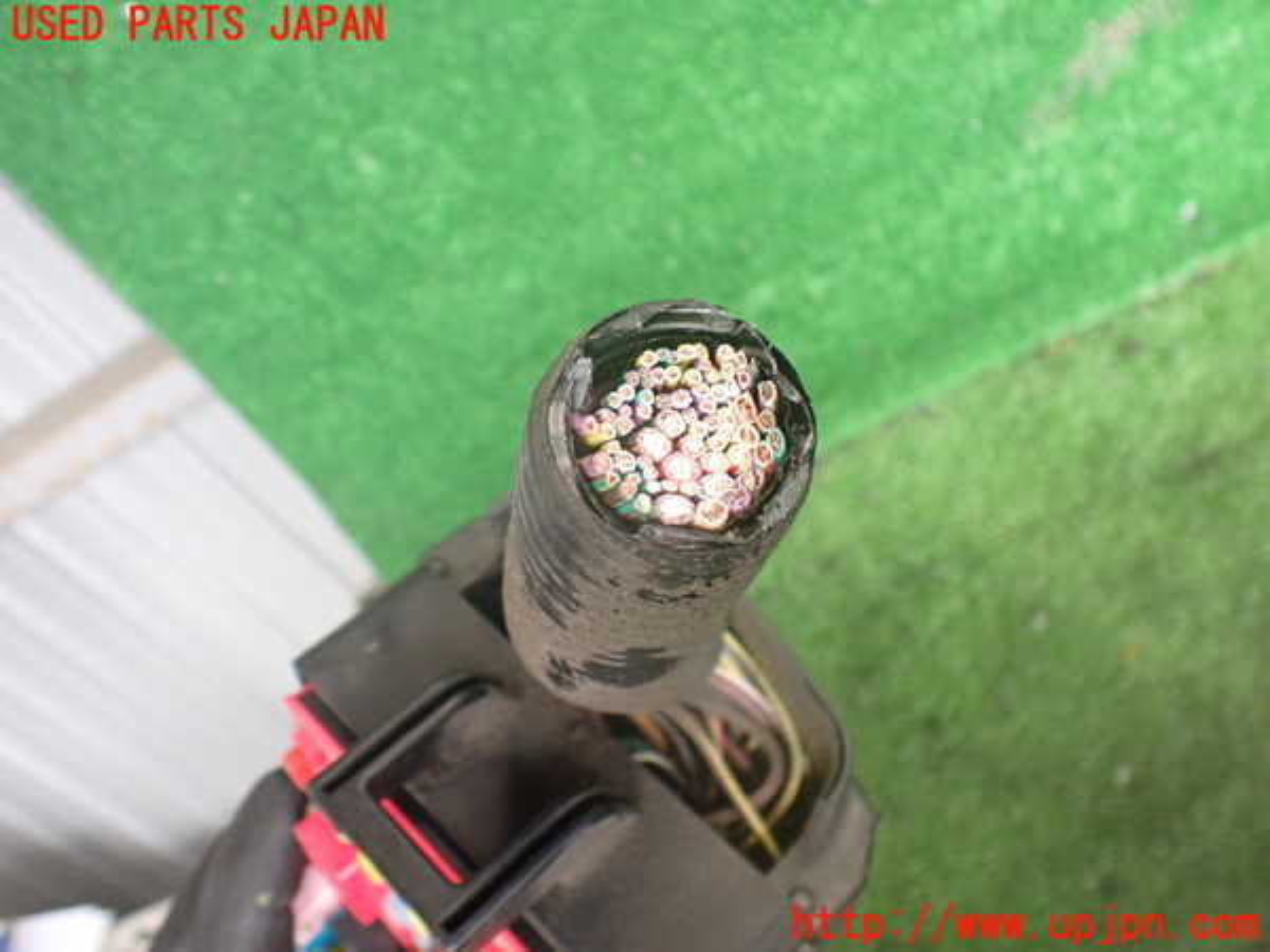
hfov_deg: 60.0
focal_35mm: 30
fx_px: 1101
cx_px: 635
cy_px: 476
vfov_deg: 46.8
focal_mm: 5.4
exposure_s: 1/100
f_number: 2.3
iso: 800
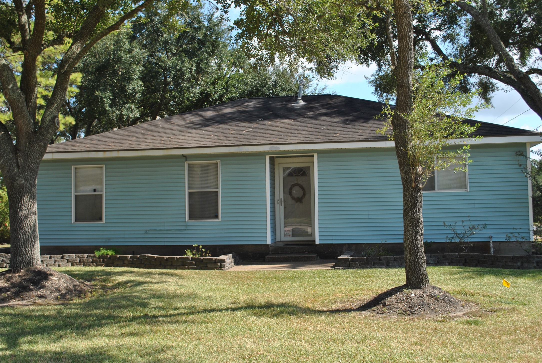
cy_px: 182
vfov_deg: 34.3
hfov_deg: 49.5
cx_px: 271
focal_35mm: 39
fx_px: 588
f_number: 7.1
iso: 100
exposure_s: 1/200
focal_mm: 26
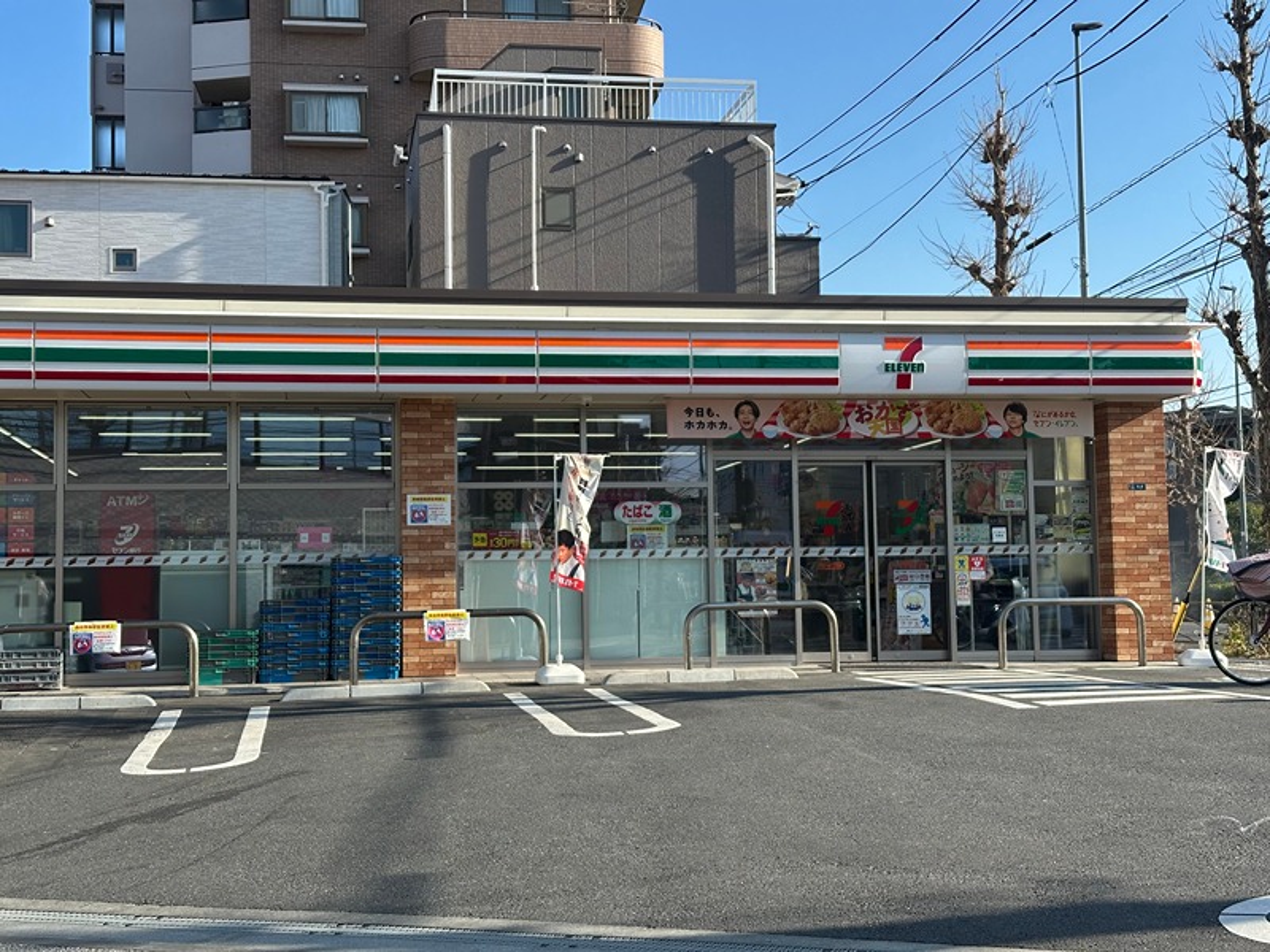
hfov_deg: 39.7
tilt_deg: +4.6
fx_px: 1761
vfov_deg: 30.3
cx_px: 635
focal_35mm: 48
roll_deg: +1.0
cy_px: 476
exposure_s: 1/1953
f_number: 1.78
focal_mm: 6.86
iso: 64
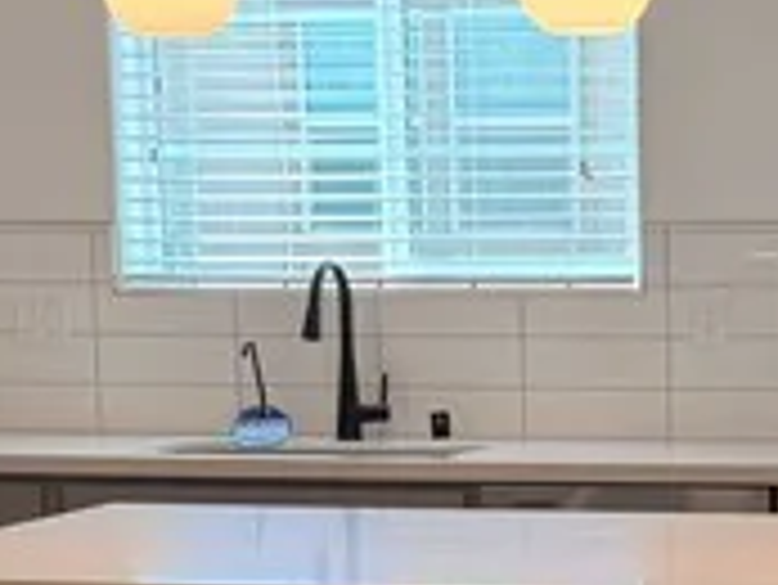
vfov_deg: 10.3
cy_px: 738
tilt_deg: -9.9
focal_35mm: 142
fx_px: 3194
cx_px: 715
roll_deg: +0.3
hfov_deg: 13.7
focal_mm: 6.76
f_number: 1.78
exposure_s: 1/170
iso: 80
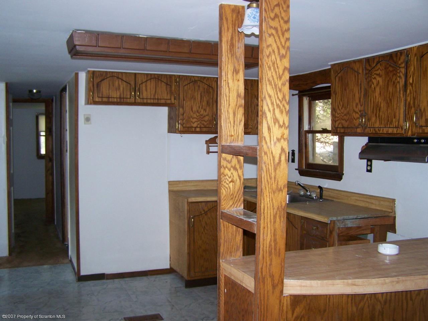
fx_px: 470
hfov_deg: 49.0
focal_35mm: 38
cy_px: 160
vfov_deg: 37.7
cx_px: 214
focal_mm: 6.3
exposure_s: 1/60
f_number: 2.8
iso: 160
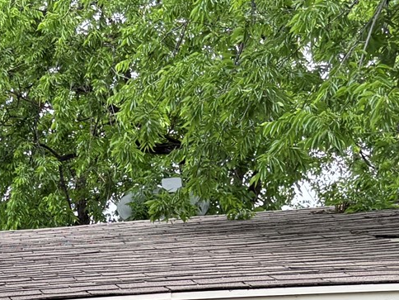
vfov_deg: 12.6
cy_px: 487
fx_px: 1268
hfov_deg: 16.9
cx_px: -113
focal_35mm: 110
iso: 50
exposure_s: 1/493
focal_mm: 5.96
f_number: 1.6
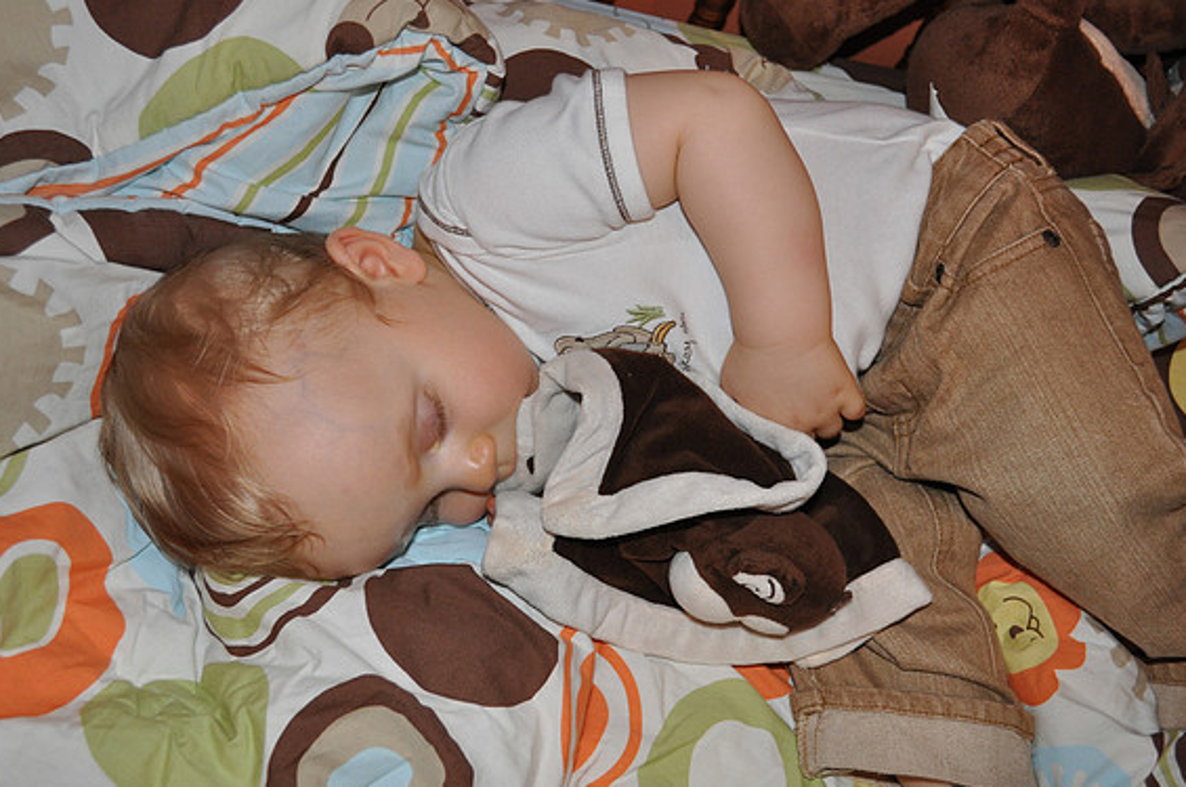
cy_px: 398
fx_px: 1316
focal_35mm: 40
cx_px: 579
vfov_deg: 33.3
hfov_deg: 48.5
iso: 800
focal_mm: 26
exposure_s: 1/60
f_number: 4.2
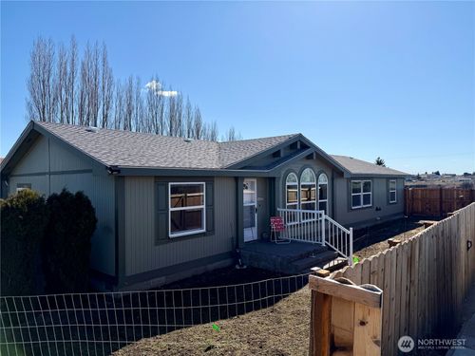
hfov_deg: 71.6
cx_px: 238
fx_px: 329
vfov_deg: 56.8
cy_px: 178
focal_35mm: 24
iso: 80
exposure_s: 1/7353
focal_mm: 6.76
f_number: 1.78
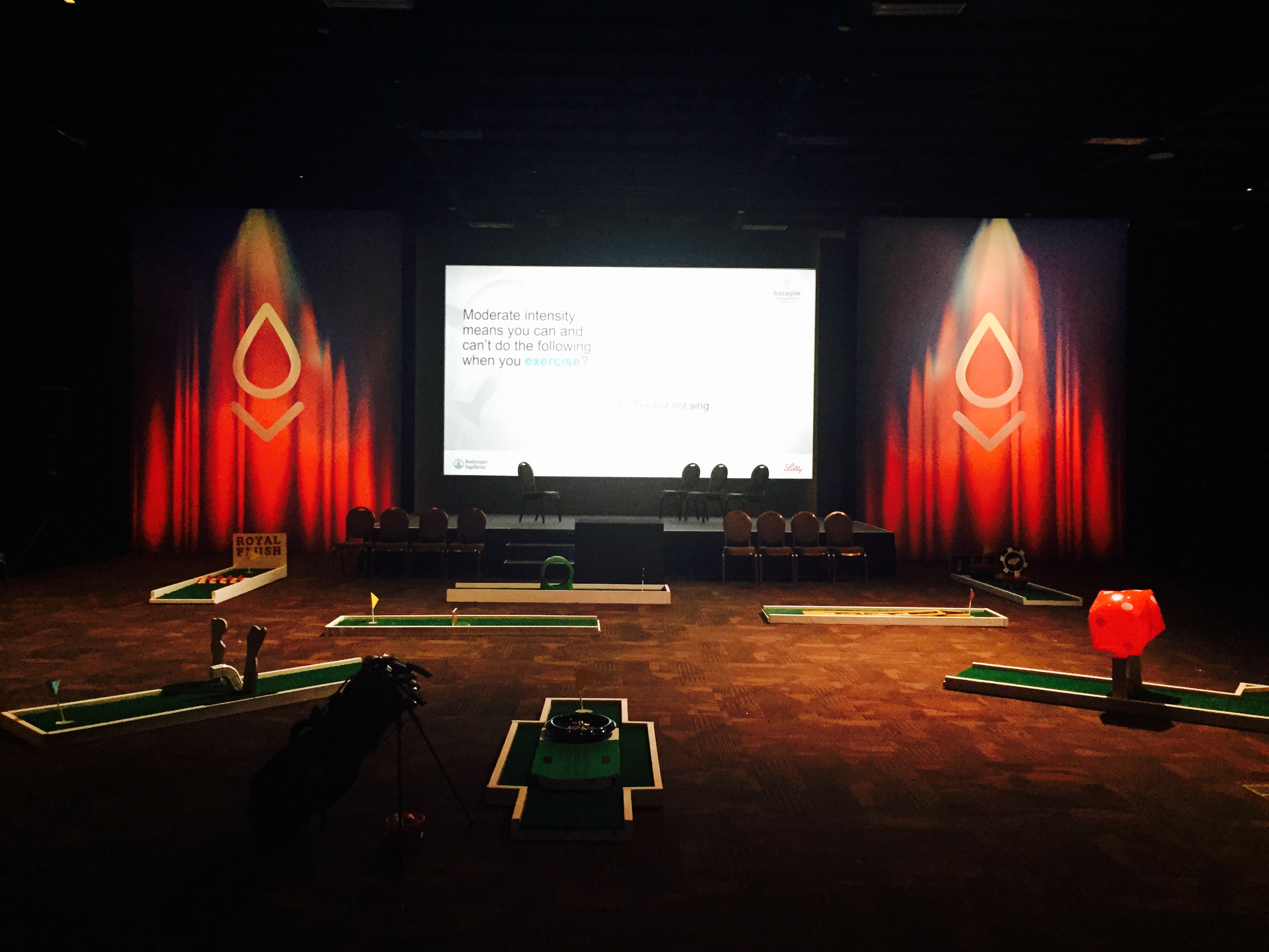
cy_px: 476
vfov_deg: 48.2
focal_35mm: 29
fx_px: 1063
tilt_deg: -2.4
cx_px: 634
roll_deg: -1.6
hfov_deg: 61.7
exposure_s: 1/30
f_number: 2.2
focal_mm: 4.15
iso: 250
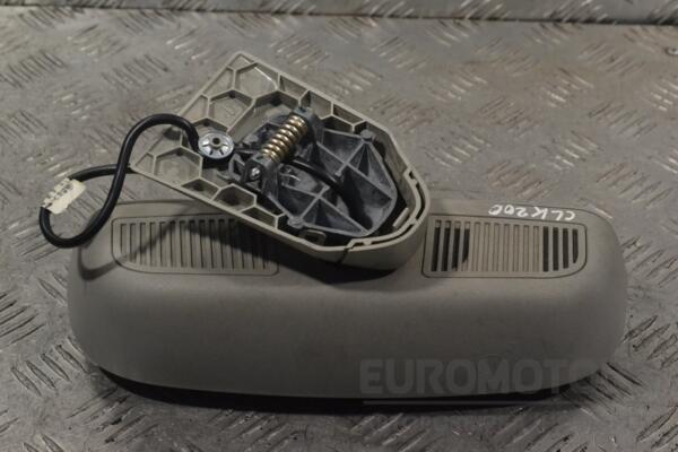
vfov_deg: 18.9
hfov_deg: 28.1
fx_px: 1356
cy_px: 226
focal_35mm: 72
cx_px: 339
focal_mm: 48
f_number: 10
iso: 3200
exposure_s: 1/400
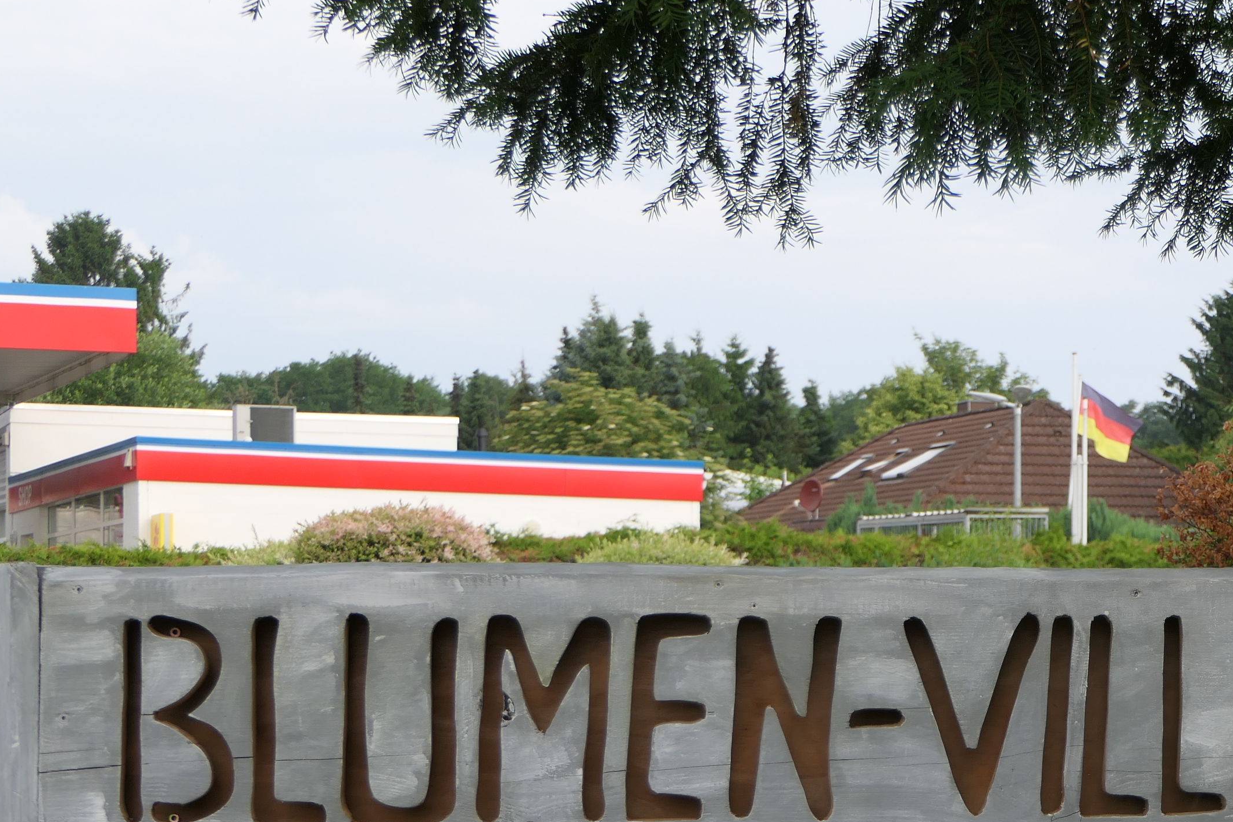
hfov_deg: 22.7
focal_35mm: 88
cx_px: 1050
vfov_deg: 15.5
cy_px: 616
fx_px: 3014
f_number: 4
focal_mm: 17.5
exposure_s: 1/320
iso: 125
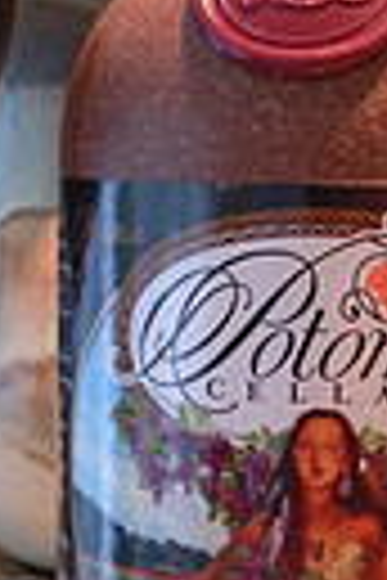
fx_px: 1935
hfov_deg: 11.4
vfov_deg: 17.0
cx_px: 76
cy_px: 171
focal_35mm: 120
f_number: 2.4
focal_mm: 4.13
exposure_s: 1/20
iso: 250
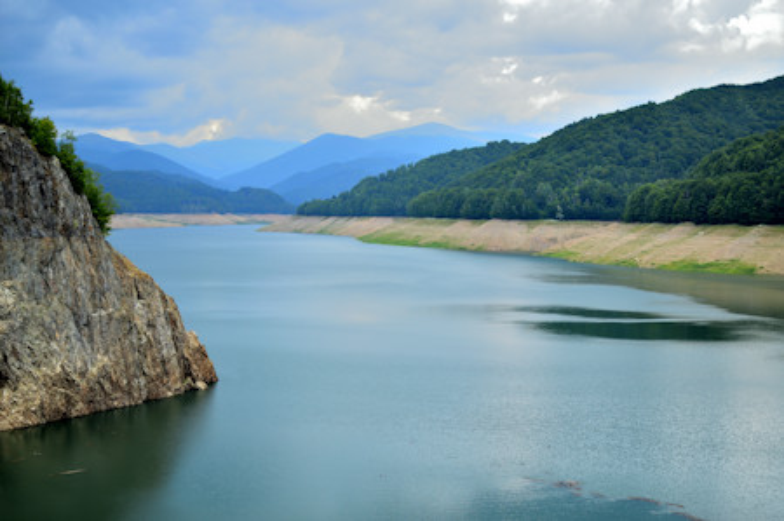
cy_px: 260
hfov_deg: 37.9
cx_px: 392
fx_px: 1142
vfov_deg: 25.7
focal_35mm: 52
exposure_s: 1/800
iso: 100
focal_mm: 35
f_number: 2.8
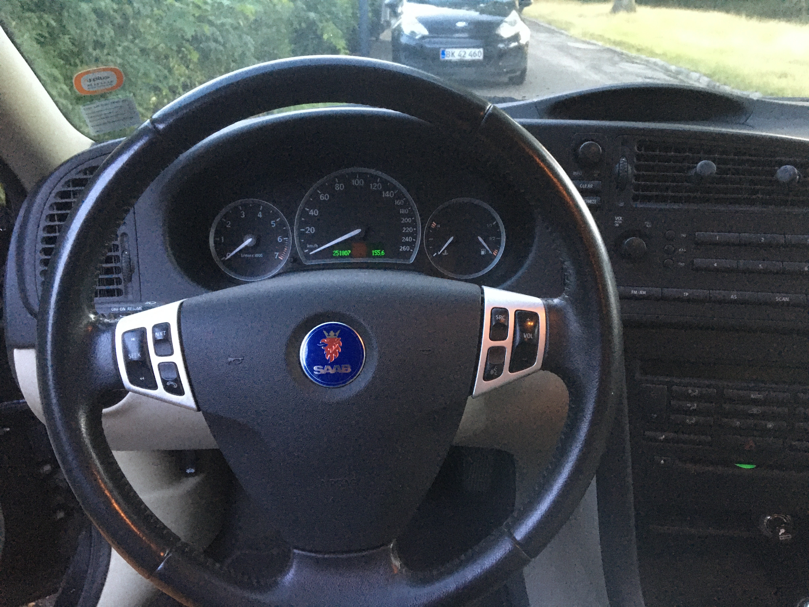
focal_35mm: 29
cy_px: 304
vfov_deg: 48.2
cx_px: 404
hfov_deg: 61.7
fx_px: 678
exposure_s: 1/17
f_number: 2.2
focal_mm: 4.15
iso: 320
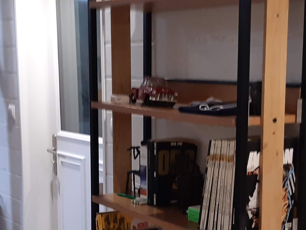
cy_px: 173
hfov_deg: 25.7
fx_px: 672
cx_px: 161
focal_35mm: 76
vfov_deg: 19.2
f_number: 1.7
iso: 200
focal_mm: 3.92
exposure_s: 1/50
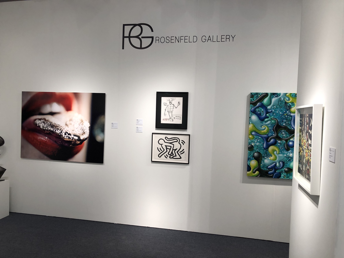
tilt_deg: -2.4
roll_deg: -1.0
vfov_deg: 49.7
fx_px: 278
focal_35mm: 28
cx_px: 172
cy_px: 129
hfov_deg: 63.4
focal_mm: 4
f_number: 1.8
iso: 20
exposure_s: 1/30
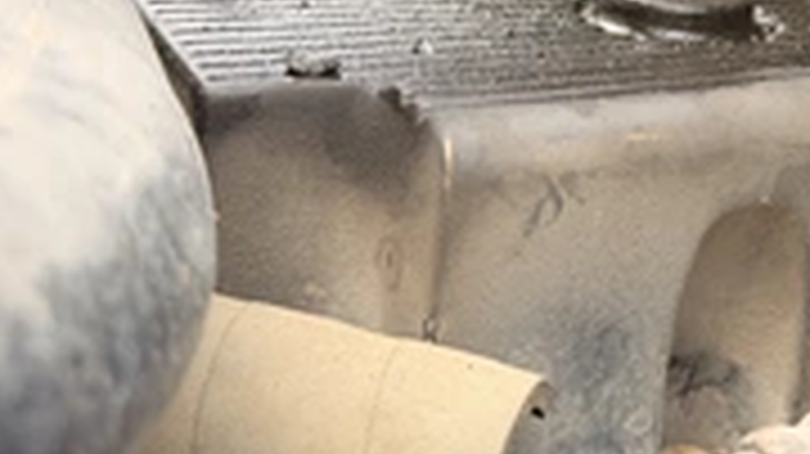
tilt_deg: -14.1
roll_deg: -1.1
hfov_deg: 34.6
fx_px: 1245
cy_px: 4
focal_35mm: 58
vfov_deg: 20.1
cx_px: 680
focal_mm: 6.76
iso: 80
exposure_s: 1/203
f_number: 1.78
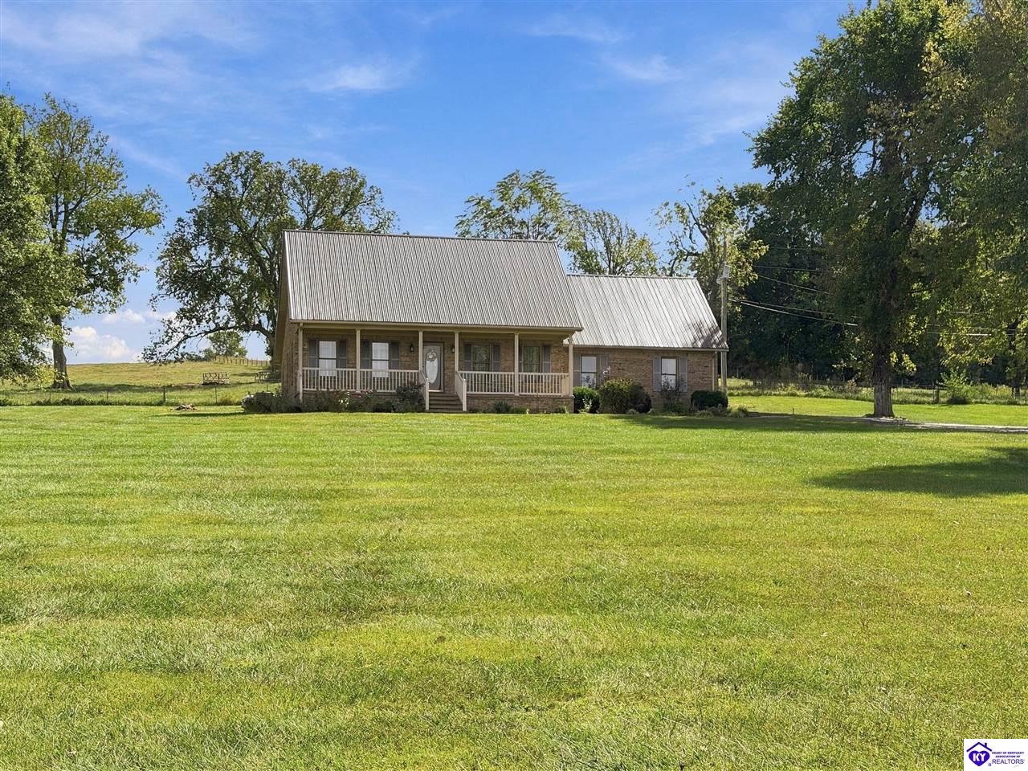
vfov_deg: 30.3
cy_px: 386
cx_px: 514
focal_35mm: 48
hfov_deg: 39.7
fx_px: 1425
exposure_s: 1/5587
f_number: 1.8
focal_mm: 6.8
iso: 64
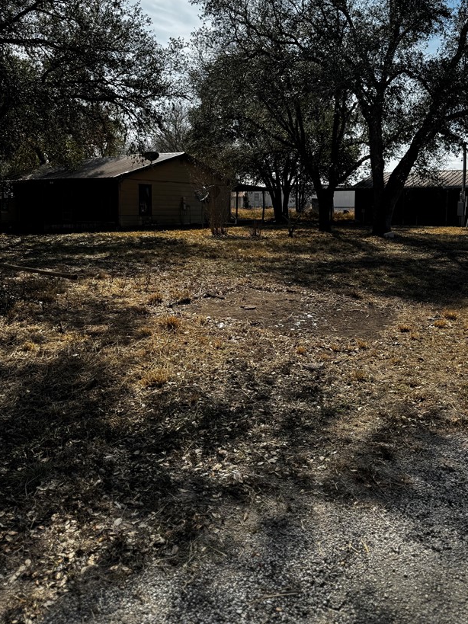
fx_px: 541
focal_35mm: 30
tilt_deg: -3.1
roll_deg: +0.2
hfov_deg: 46.8
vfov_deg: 59.3
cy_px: 239
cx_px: 239
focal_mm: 6.76
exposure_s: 1/2710
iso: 80
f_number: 1.78
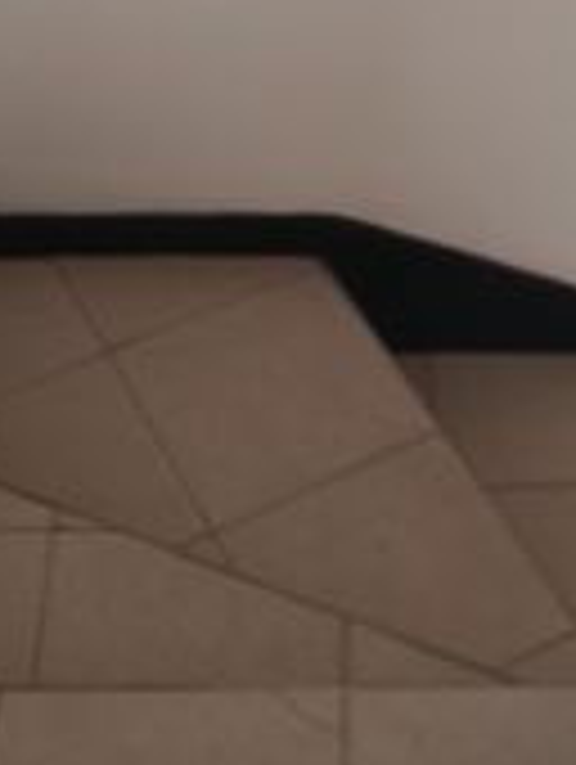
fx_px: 2080
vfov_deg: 20.2
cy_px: 2
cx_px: 306
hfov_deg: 15.8
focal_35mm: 94
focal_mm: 5.24
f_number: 1.7
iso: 1491
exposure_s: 1/24
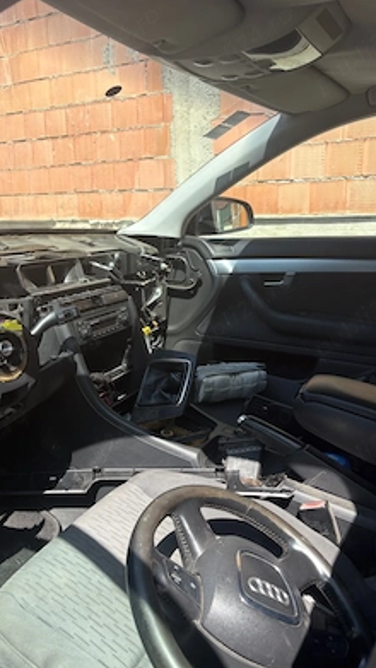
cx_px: 138
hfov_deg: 39.9
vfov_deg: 66.1
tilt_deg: -14.4
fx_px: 514
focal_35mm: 29
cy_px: 337
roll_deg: +1.6
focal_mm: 5.96
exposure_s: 1/1016
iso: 50
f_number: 1.6
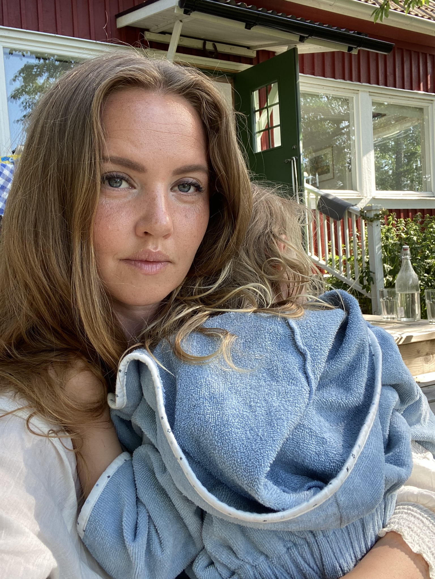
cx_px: 218
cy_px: 290
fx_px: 503
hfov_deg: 46.8
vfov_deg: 60.0
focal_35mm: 30
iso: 32
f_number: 2.2
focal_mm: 2.71
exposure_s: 1/122
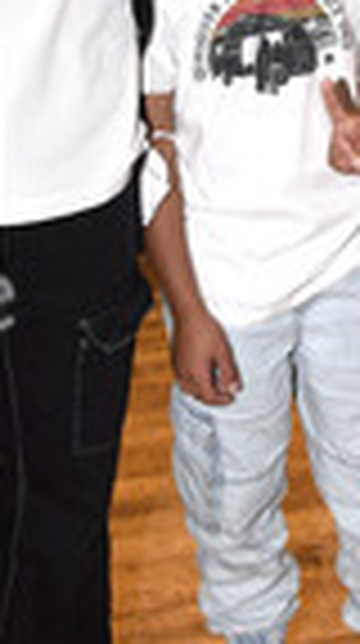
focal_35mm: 79
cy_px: 81
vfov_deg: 26.1
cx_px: 274
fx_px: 1346
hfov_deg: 15.2
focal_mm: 27
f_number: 6.3
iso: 1250
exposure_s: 1/125
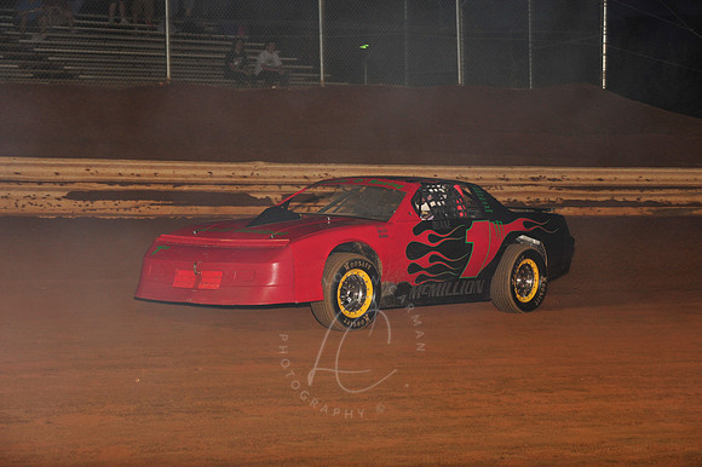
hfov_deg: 20.4
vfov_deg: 13.7
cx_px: 351
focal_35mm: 100
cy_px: 234
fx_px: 1949
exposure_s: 1/320
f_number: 6.3
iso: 1000
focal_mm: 100
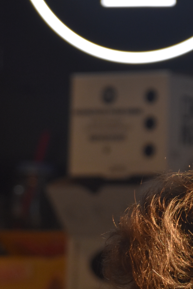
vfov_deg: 5.6
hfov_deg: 3.8
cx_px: 197
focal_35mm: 365
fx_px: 2935
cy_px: 184
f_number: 5.6
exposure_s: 1/80
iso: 800
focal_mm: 100
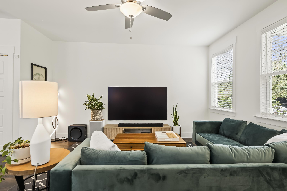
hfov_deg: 90.0
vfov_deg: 67.4
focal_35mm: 18
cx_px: 144
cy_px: 96
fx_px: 143
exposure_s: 1/10
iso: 200
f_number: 3.5
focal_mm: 12
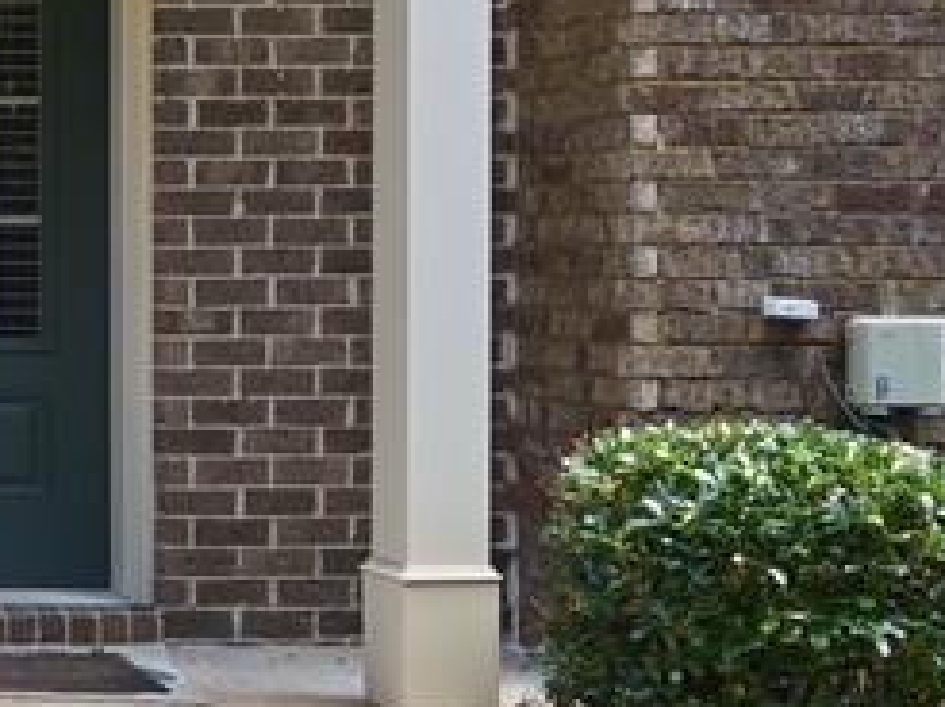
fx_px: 2727
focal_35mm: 100
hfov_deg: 16.9
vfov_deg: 14.7
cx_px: -665
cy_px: 227
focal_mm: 8.7
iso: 150
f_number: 1.8
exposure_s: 1/80
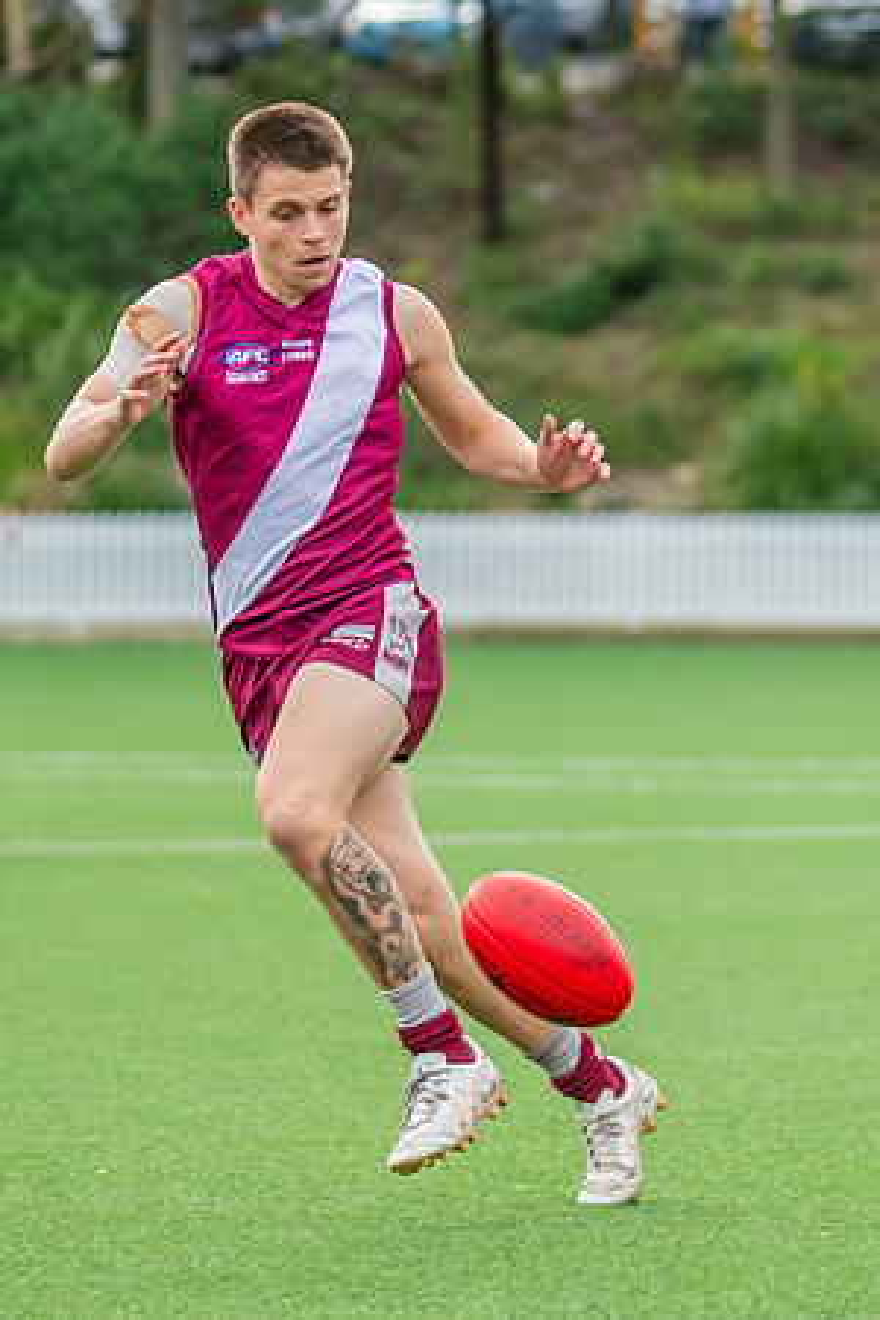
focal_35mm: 401
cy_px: 427
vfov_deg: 5.1
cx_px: 1330
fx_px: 14711
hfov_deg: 3.4
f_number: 4.5
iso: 800
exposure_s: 1/1250
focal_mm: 180
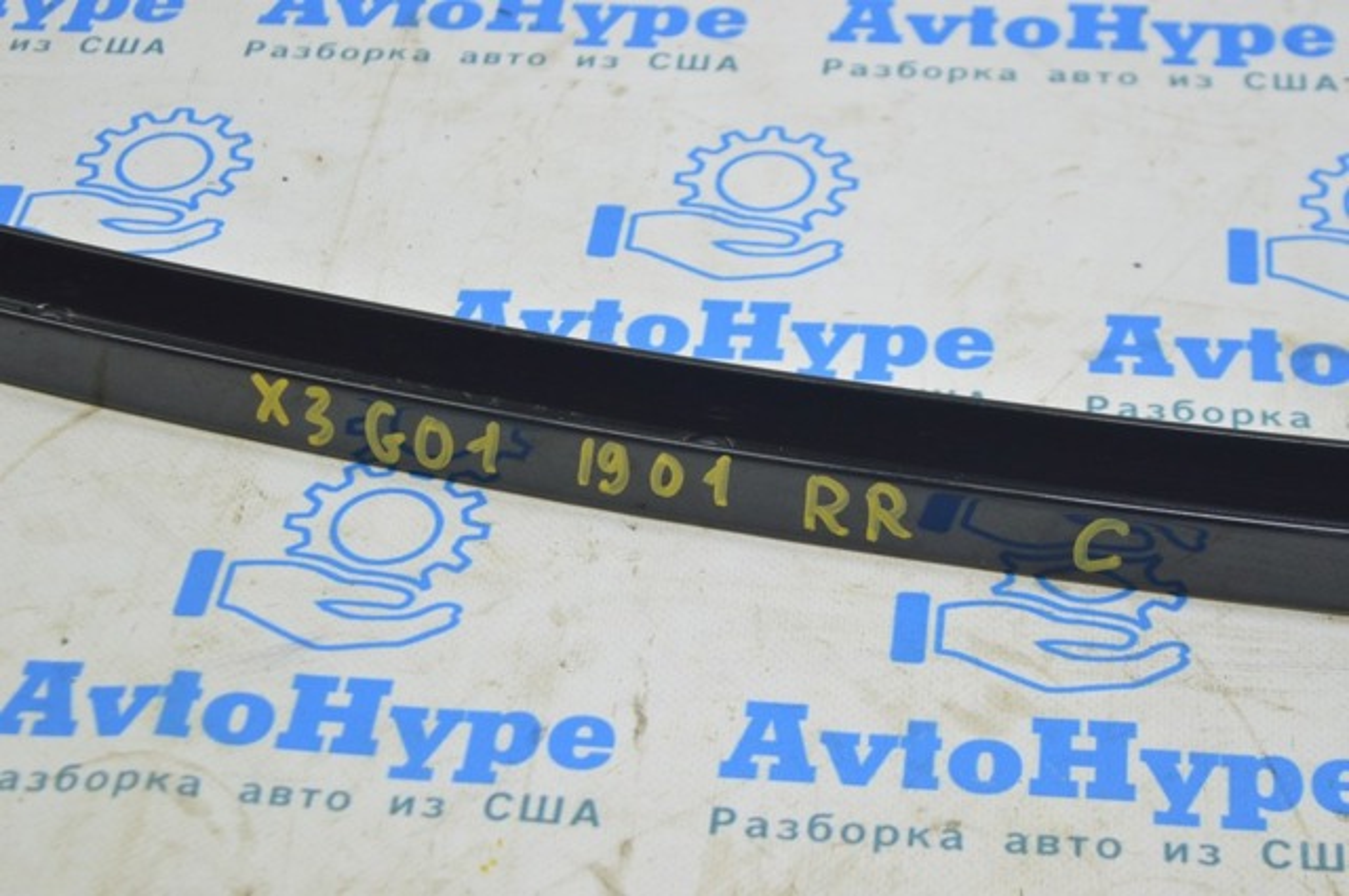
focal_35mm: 82
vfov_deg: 16.5
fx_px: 3088
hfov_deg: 24.6
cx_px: 674
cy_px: 448
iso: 400
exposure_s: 1/20
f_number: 5.6
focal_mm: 55
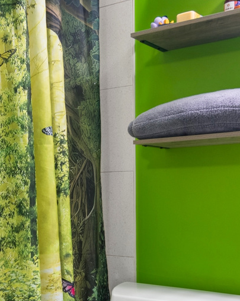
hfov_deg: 28.1
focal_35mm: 54
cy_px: 201
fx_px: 480
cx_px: 110
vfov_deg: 34.4
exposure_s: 1/3.33
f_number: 8
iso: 200
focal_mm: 12
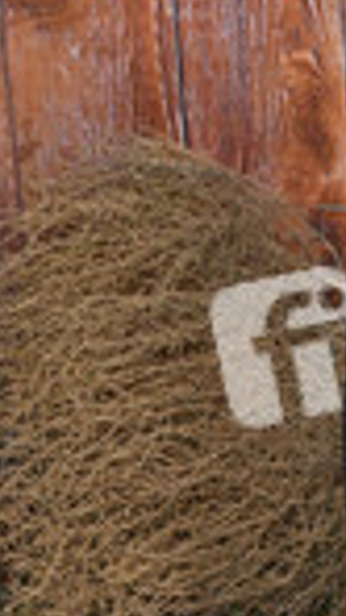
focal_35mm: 113
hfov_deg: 10.3
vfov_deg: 18.7
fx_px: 1847
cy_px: 537
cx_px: 546
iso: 1000
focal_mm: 40
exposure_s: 1/250
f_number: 7.1
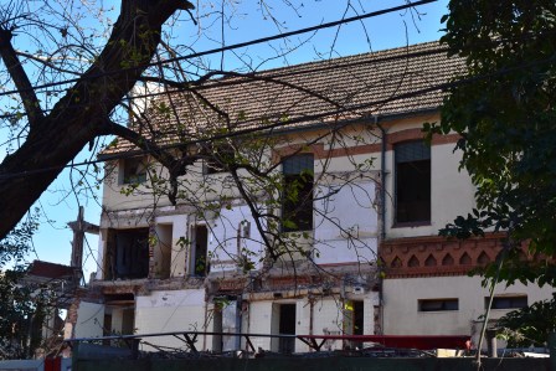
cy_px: 186
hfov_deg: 28.1
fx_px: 1112
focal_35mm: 72
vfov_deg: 18.9
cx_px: 278
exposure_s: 1/400
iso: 400
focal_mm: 48
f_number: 11
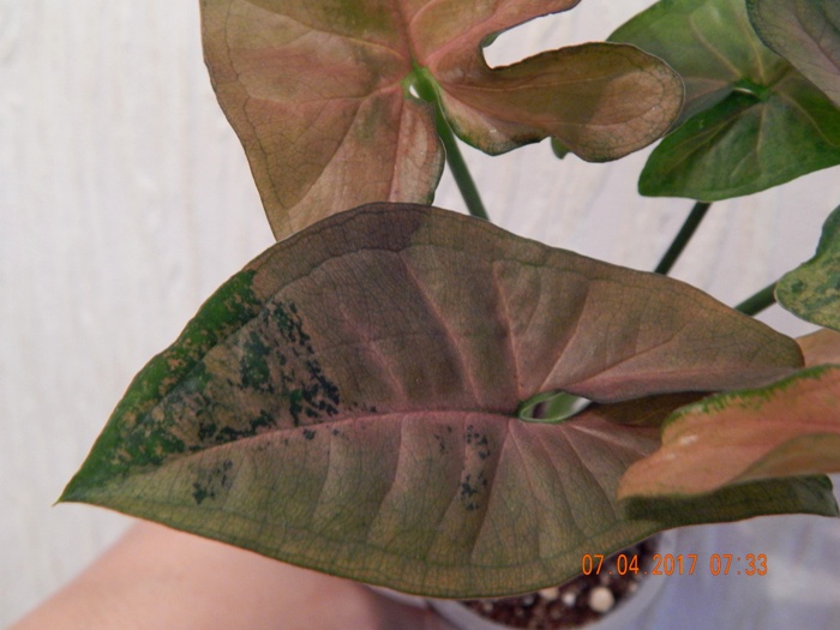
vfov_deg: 40.7
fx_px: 849
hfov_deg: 52.6
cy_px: 315
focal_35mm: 35
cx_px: 420
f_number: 3.3
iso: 400
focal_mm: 6.1
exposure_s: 1/15
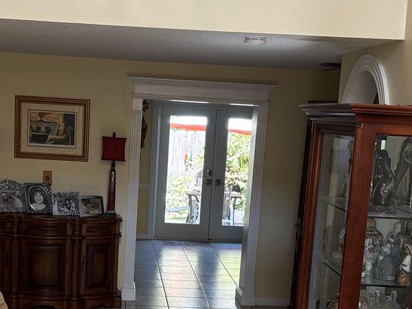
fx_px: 833
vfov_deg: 20.8
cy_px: 246
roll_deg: -3.5
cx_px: 157
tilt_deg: -7.6
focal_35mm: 70
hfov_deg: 27.7
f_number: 1.6
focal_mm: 5.96
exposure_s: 1/122
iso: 100
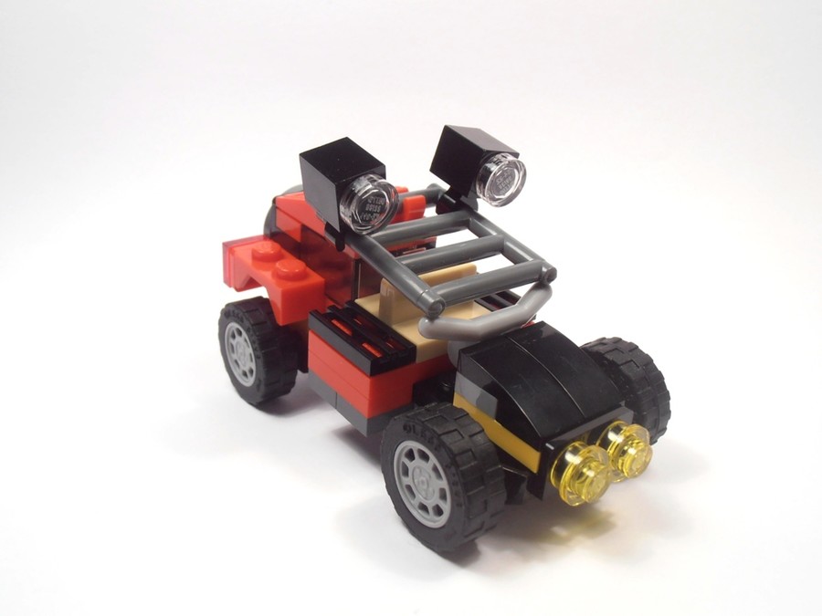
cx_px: 411
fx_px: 879
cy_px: 308
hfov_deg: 50.1
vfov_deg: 38.7
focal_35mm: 37
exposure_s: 1/60
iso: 80
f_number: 3.9
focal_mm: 6.61
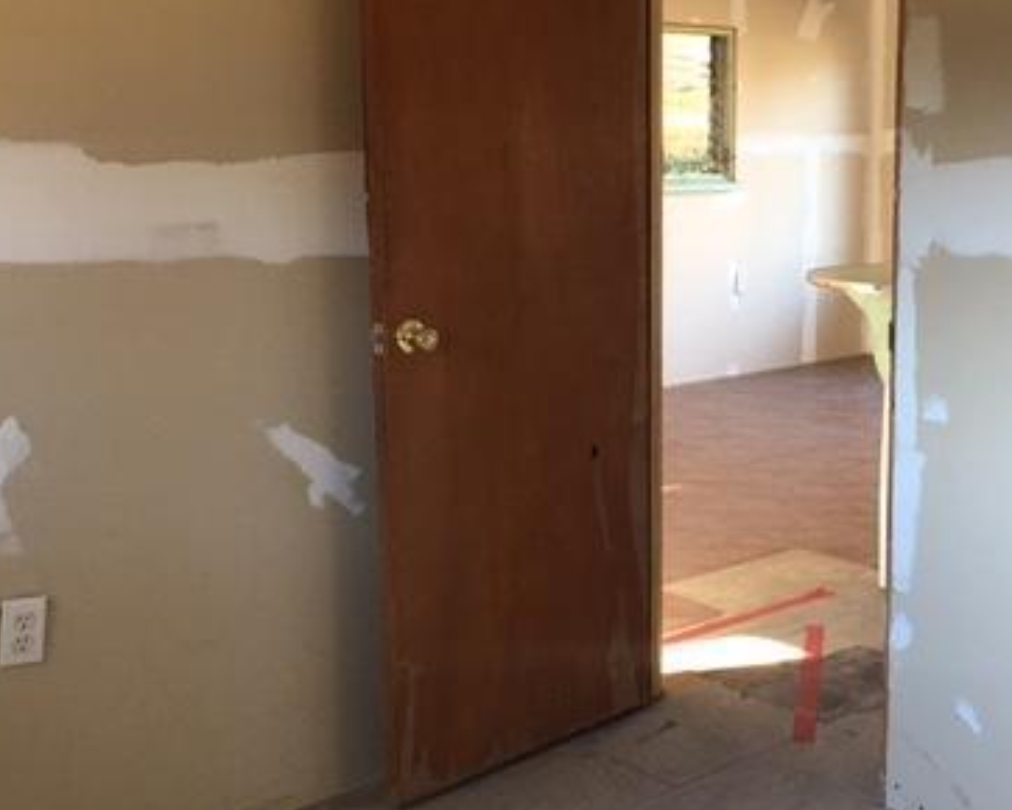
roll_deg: +0.2
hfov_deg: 36.7
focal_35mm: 50
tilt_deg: -7.8
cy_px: 349
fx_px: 1498
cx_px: 727
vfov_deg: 30.2
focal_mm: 4.15
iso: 40
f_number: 2.2
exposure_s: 1/30
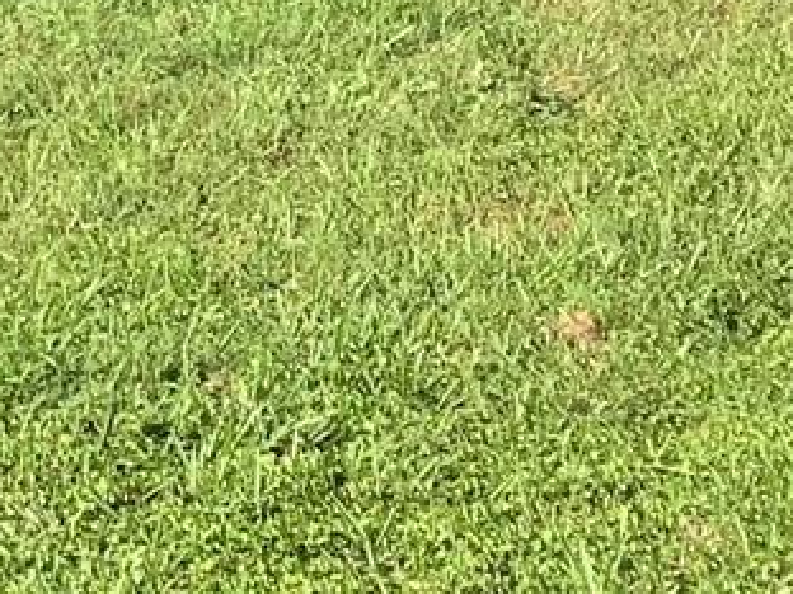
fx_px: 3642
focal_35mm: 159
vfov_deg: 8.8
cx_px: -470
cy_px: -602
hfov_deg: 11.8
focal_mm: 3.3
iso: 25
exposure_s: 1/604
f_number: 2.4
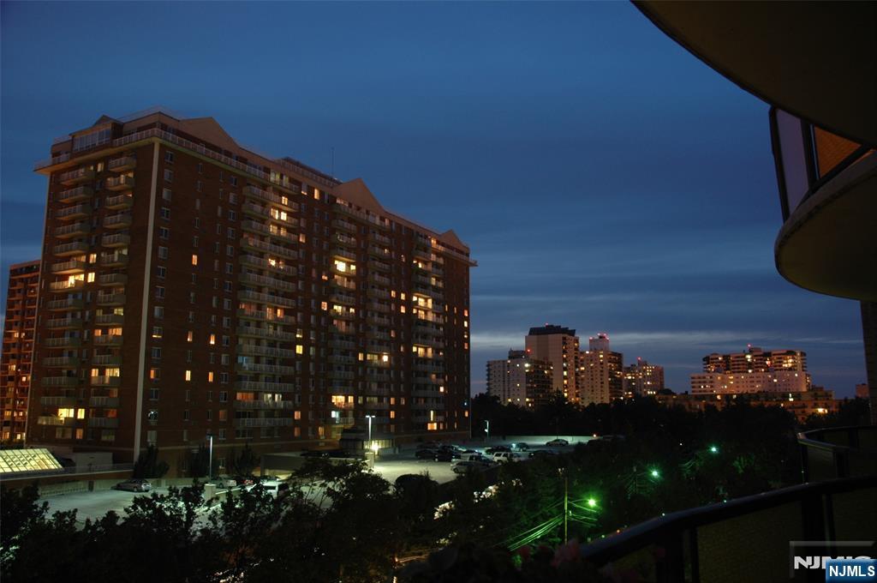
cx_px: 438
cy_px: 292
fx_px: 657
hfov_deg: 67.4
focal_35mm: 27
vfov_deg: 47.8
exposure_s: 25
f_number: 5.6
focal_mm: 18
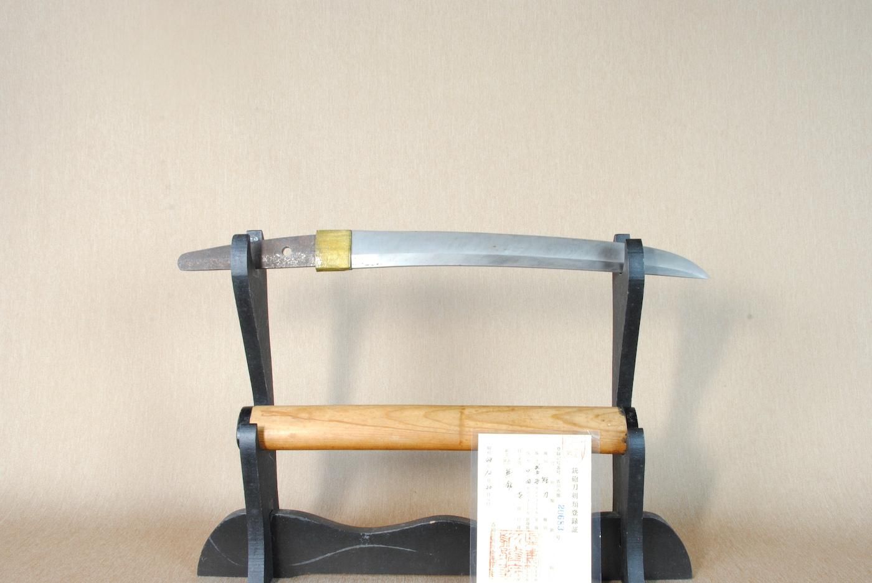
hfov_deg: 61.9
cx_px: 436
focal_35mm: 30
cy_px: 292
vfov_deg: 43.7
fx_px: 727
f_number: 11
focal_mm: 20
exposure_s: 1/2
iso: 400
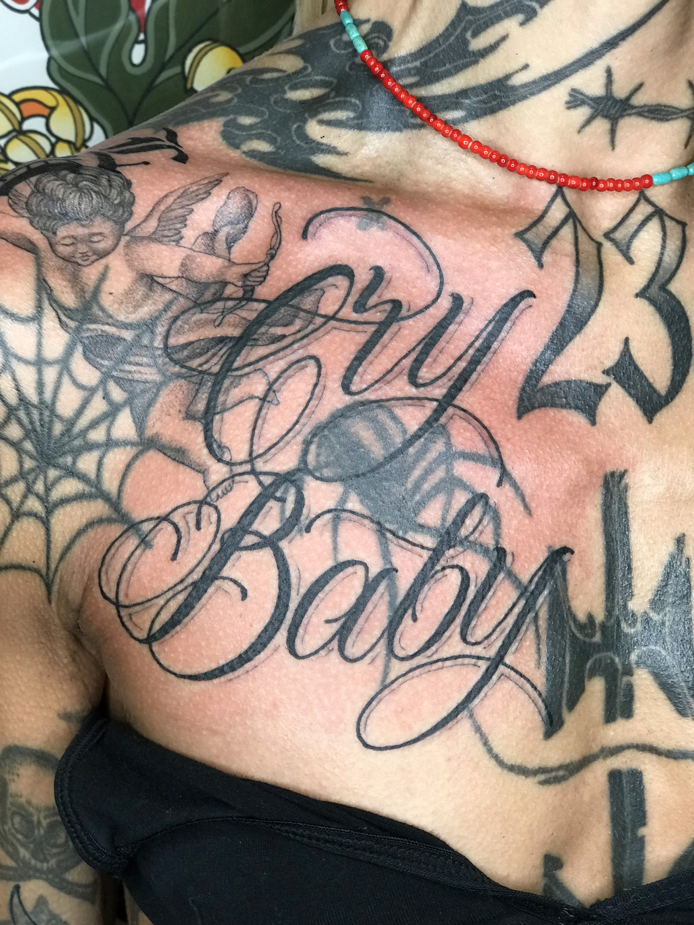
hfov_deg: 25.7
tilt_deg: -18.2
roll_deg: +0.3
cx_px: 347
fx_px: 1524
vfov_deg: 33.8
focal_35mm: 57
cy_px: 462
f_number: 2.8
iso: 64
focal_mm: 6.6
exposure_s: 1/50
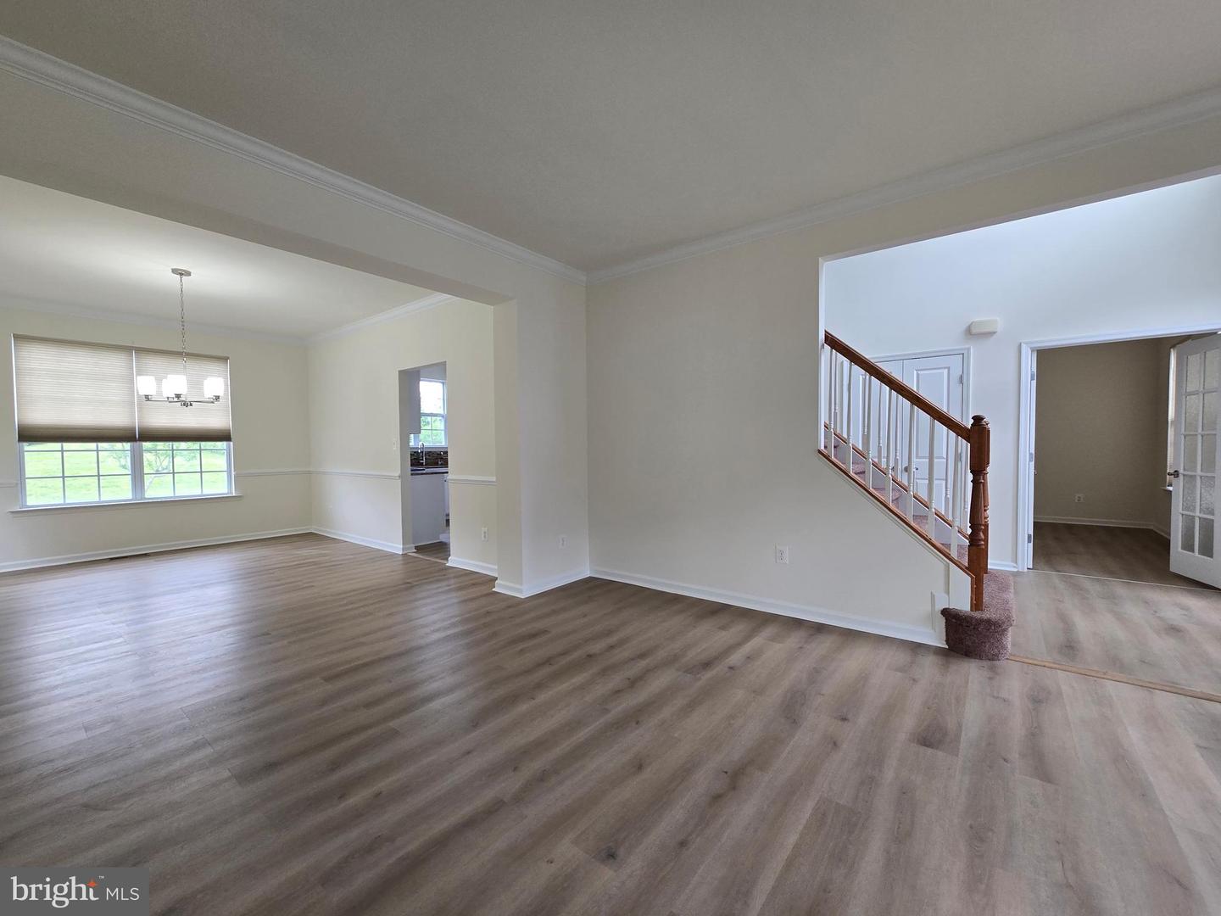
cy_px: 458
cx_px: 610
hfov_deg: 106.2
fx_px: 459
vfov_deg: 89.9
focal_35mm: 13
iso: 80
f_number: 2.2
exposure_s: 1/60
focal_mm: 2.2
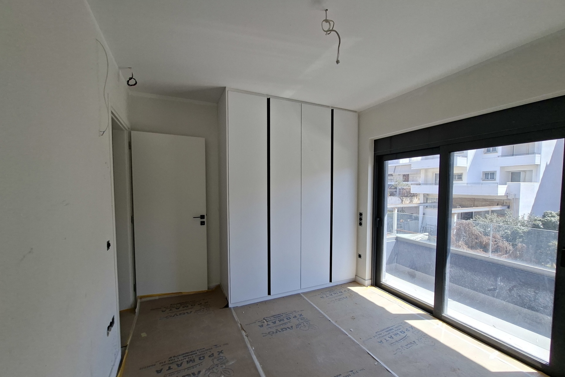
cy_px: 199
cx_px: 283
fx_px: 220
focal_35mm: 14
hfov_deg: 104.3
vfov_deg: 81.1
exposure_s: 1/309
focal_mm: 1.74
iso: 40
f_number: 2.2
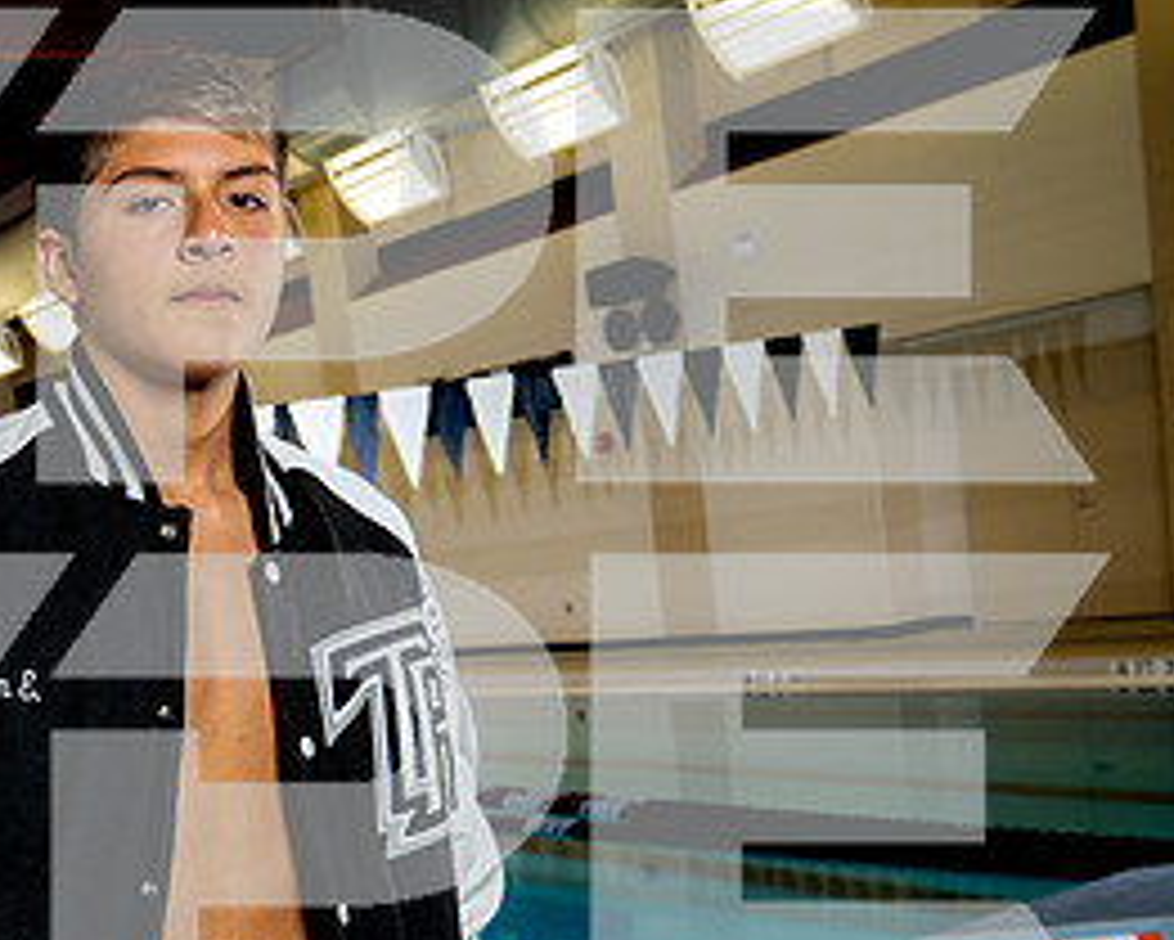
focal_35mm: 50
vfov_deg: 29.4
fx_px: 1738
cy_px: 794
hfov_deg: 33.7
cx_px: -36
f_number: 5.6
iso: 320
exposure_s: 1/250
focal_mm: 24
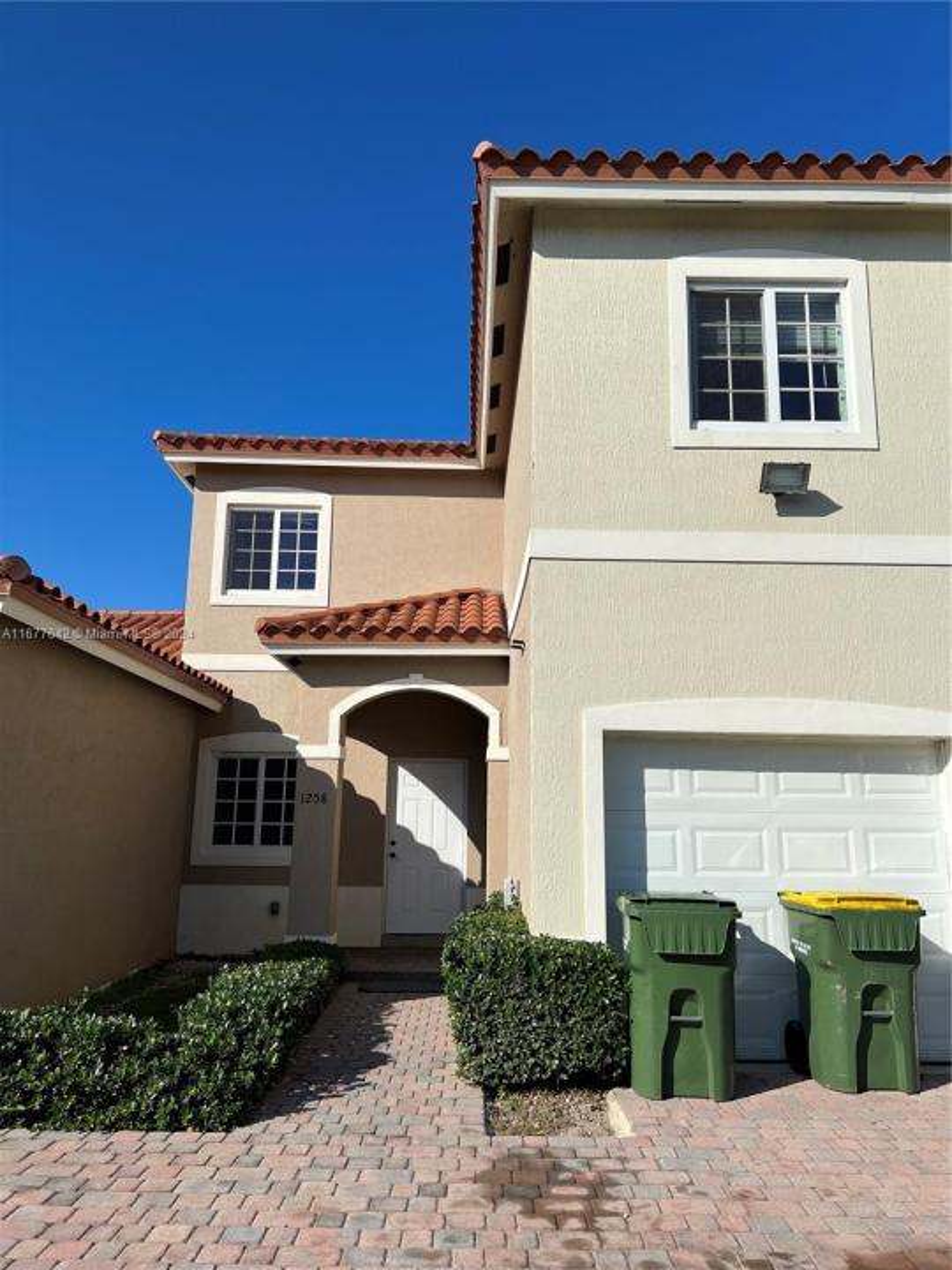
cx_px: 476
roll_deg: -0.4
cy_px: 635
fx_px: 953
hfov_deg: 53.1
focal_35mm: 26
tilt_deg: +12.4
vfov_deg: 67.3
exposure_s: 1/6993
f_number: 1.5
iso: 50
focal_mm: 5.7
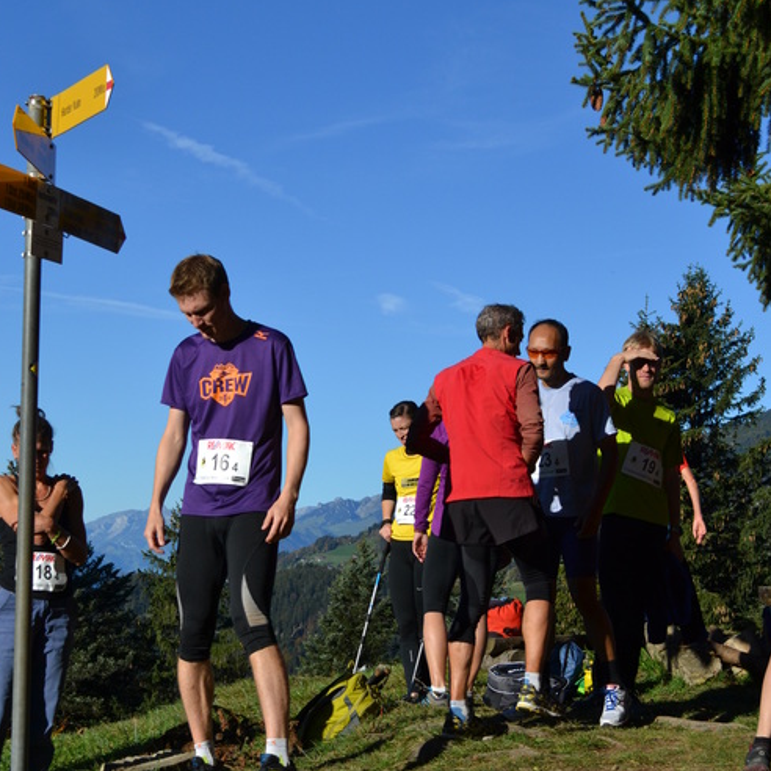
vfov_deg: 24.7
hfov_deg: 24.7
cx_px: 382
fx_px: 1764
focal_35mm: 70
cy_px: 371
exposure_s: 1/2000
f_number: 7.1
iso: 400
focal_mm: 36
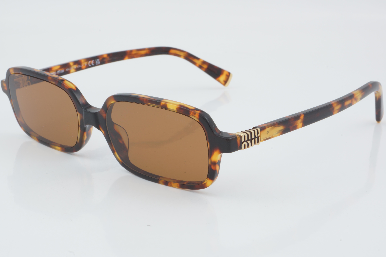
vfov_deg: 16.6
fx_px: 885
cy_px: 128
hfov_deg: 24.6
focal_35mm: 82
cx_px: 193
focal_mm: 55
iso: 100
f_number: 32
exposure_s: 1/3
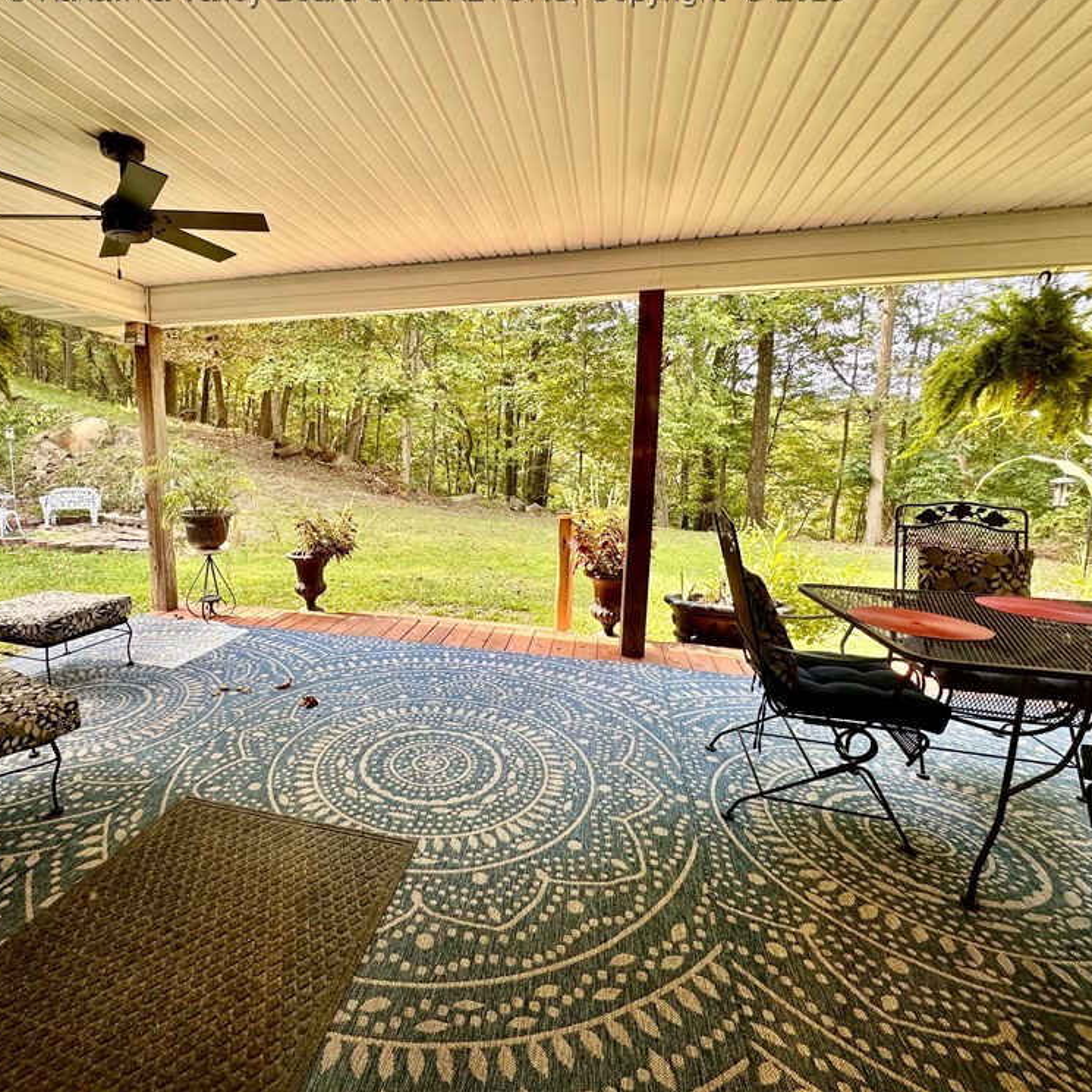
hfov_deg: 82.7
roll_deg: -0.5
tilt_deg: -7.2
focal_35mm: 17
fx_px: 607
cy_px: 531
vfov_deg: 83.9
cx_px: 424
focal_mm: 2.22
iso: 50
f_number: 2.2
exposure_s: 1/99
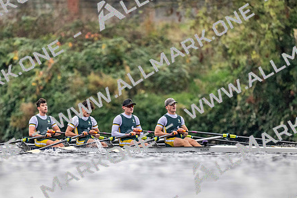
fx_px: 6544
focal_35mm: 793
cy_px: 130
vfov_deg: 1.7
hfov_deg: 2.6
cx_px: 135
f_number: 4
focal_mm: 600
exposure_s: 1/2500
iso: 2500
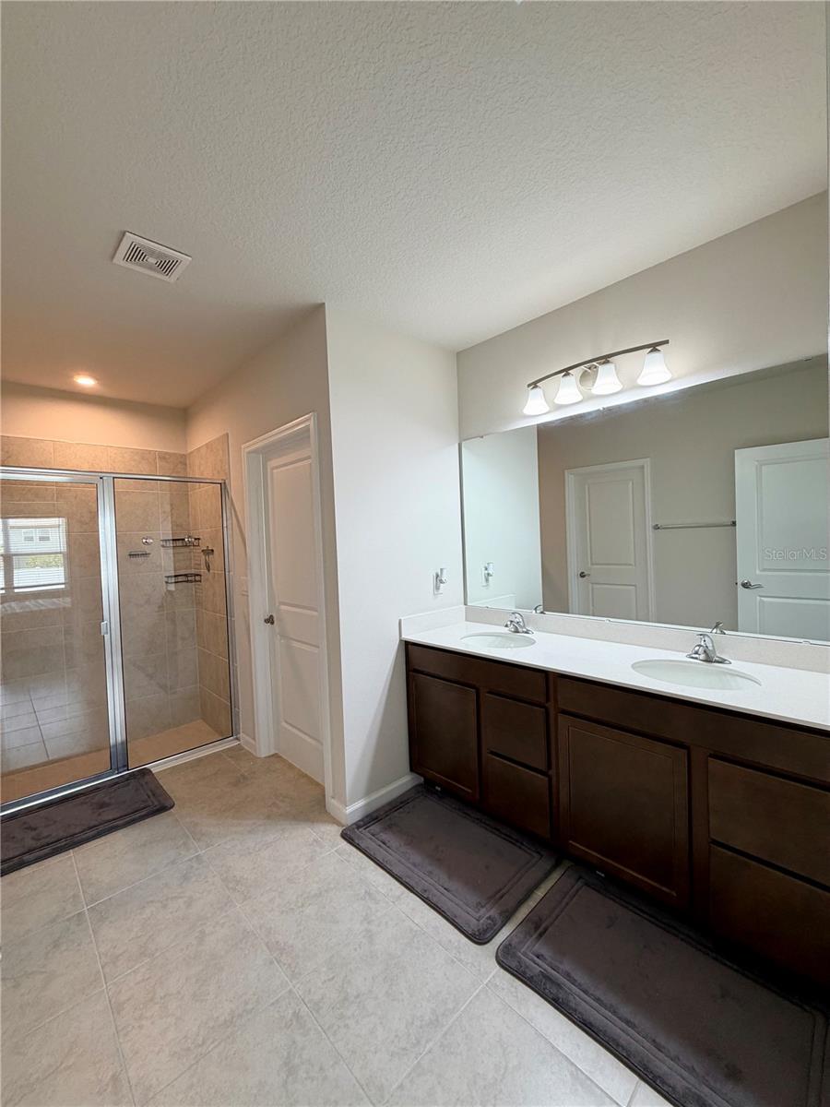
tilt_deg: -1.9
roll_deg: +2.7
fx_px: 448
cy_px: 554
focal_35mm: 14
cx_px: 415
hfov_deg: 85.7
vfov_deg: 102.1
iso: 160
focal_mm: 2.22
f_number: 2.2
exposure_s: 1/120
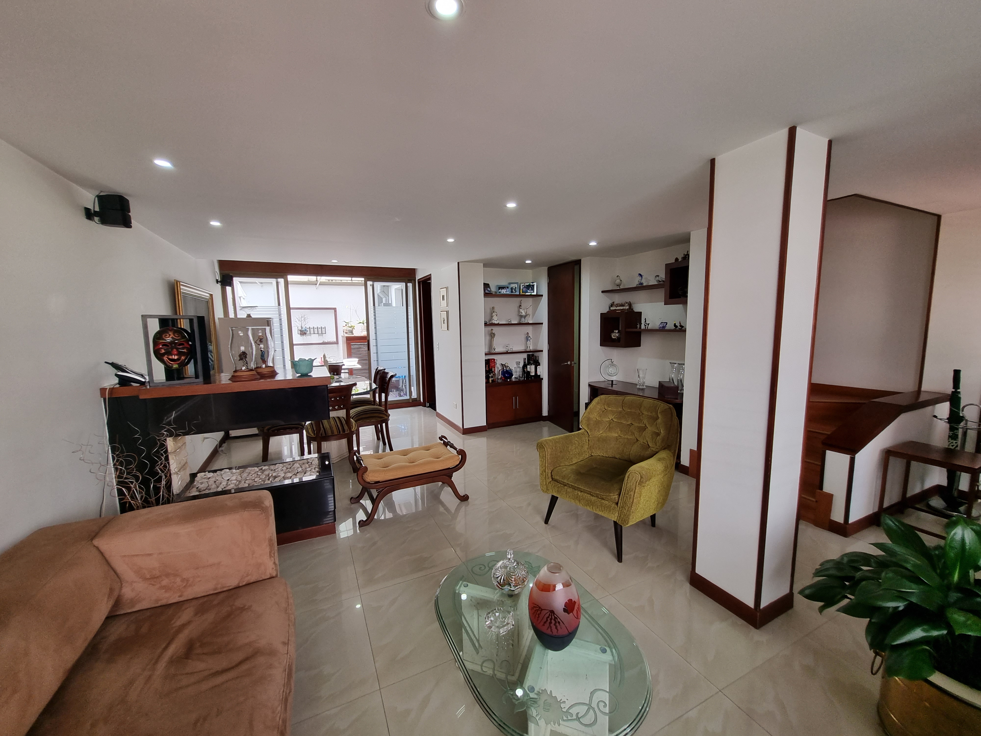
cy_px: 368
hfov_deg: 106.2
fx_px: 368
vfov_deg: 89.9
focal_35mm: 13
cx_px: 490
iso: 64
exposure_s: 1/60
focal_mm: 1.74
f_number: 2.2
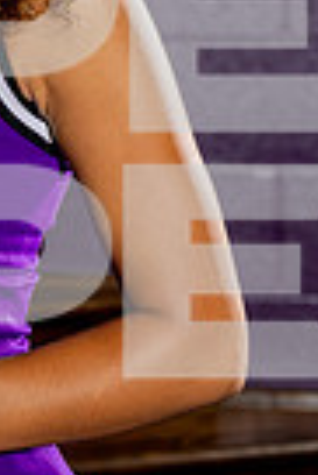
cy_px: 28
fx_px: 3053
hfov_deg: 5.9
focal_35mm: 231
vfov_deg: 8.9
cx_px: -154
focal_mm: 70
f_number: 4
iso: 250
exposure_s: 1/250
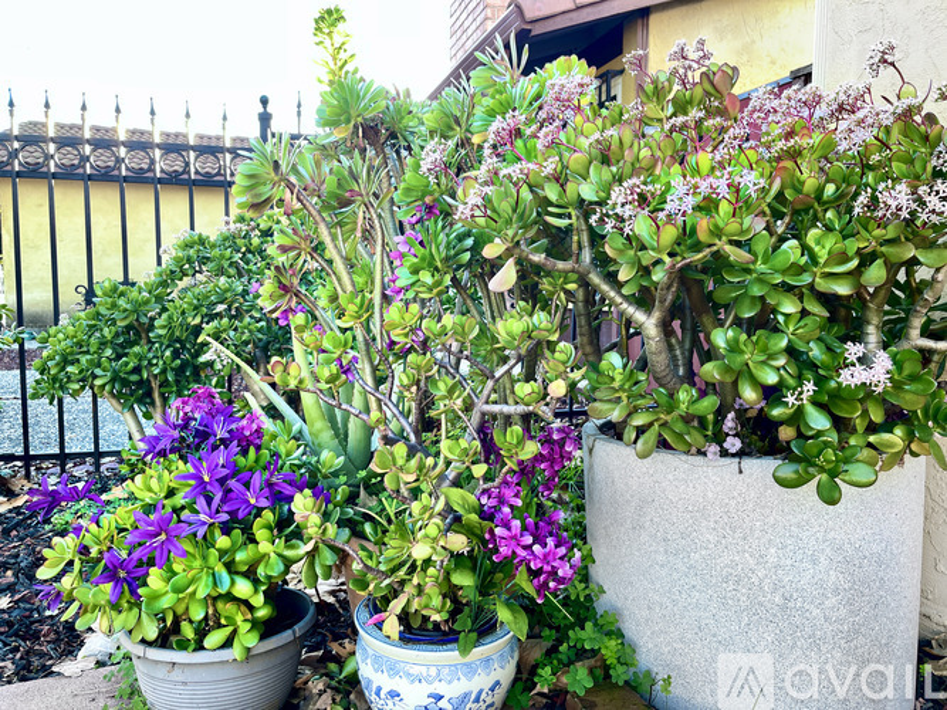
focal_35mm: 25
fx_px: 684
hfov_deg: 69.4
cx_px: 474
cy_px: 355
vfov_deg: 54.9
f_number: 1.6
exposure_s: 1/121
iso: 40
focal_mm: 5.1
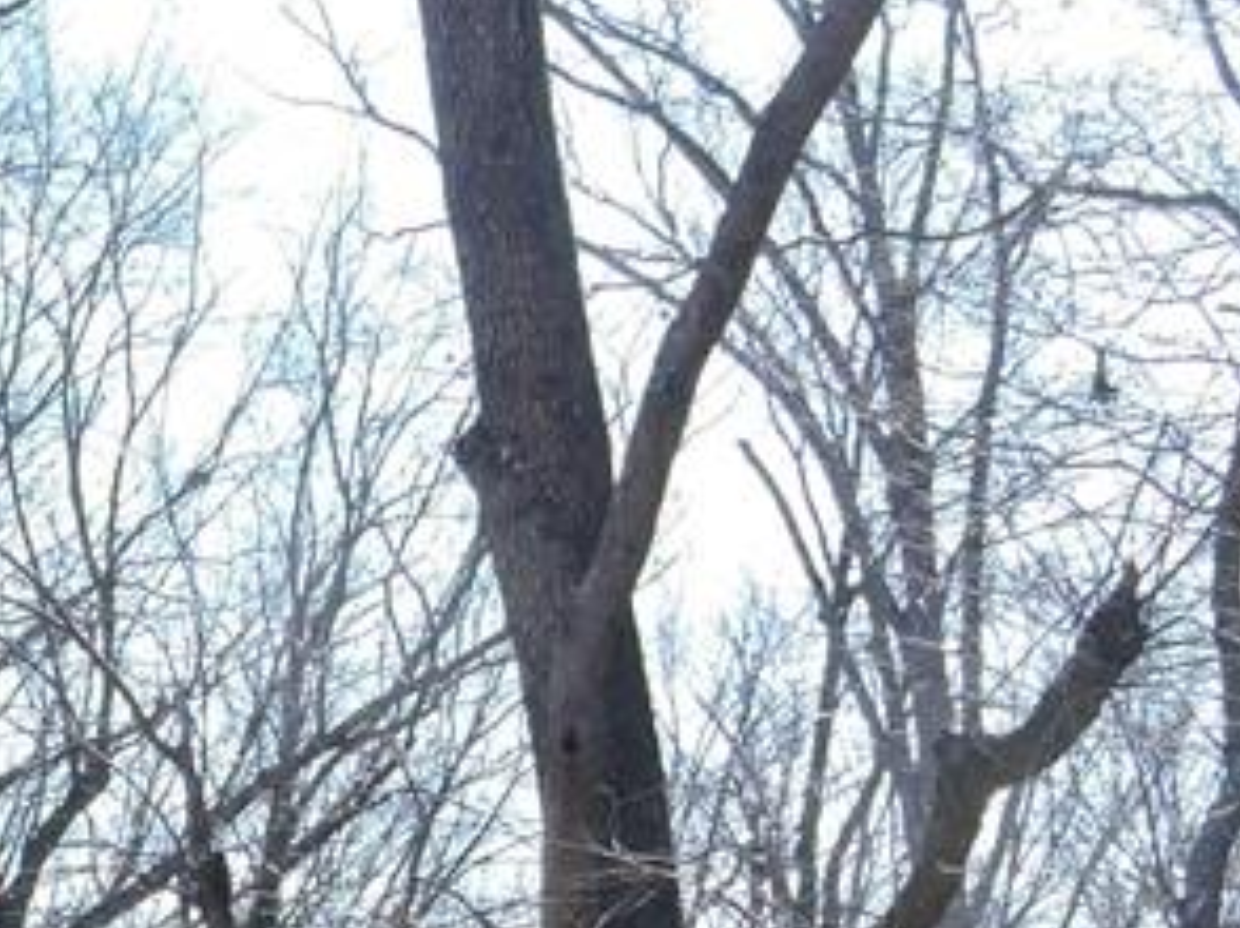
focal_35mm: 157
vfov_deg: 9.1
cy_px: 1514
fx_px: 5619
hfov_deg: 12.1
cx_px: -544
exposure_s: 1/320
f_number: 4
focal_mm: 8.1
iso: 100
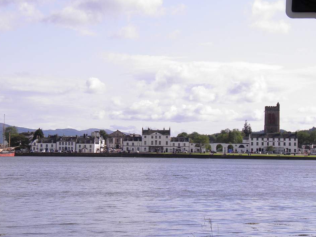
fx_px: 986
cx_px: 150
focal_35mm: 108
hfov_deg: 18.2
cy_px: 111
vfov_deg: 13.7
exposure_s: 1/250
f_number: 5.6
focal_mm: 17.1
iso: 50
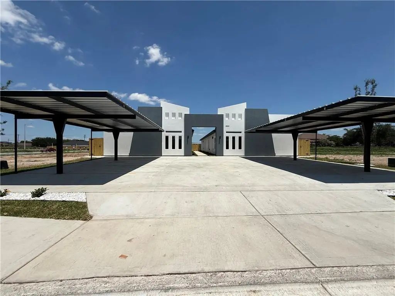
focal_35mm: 14
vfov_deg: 85.7
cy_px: 148
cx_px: 198
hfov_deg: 102.1
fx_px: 160
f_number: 2.2
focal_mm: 2.22
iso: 64
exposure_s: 1/6803
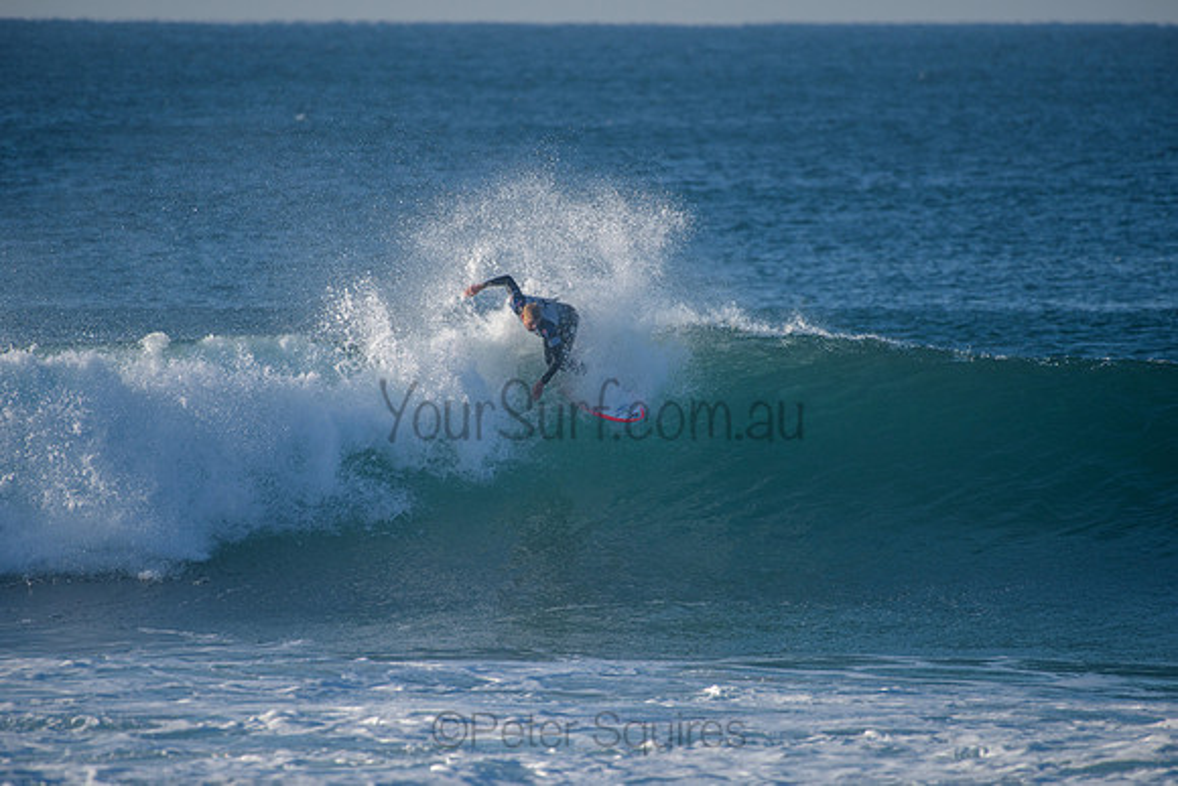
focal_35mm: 540
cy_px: 374
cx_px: 591
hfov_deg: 3.8
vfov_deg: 2.5
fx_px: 17663
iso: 280
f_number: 5.6
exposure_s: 1/2000
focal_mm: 500
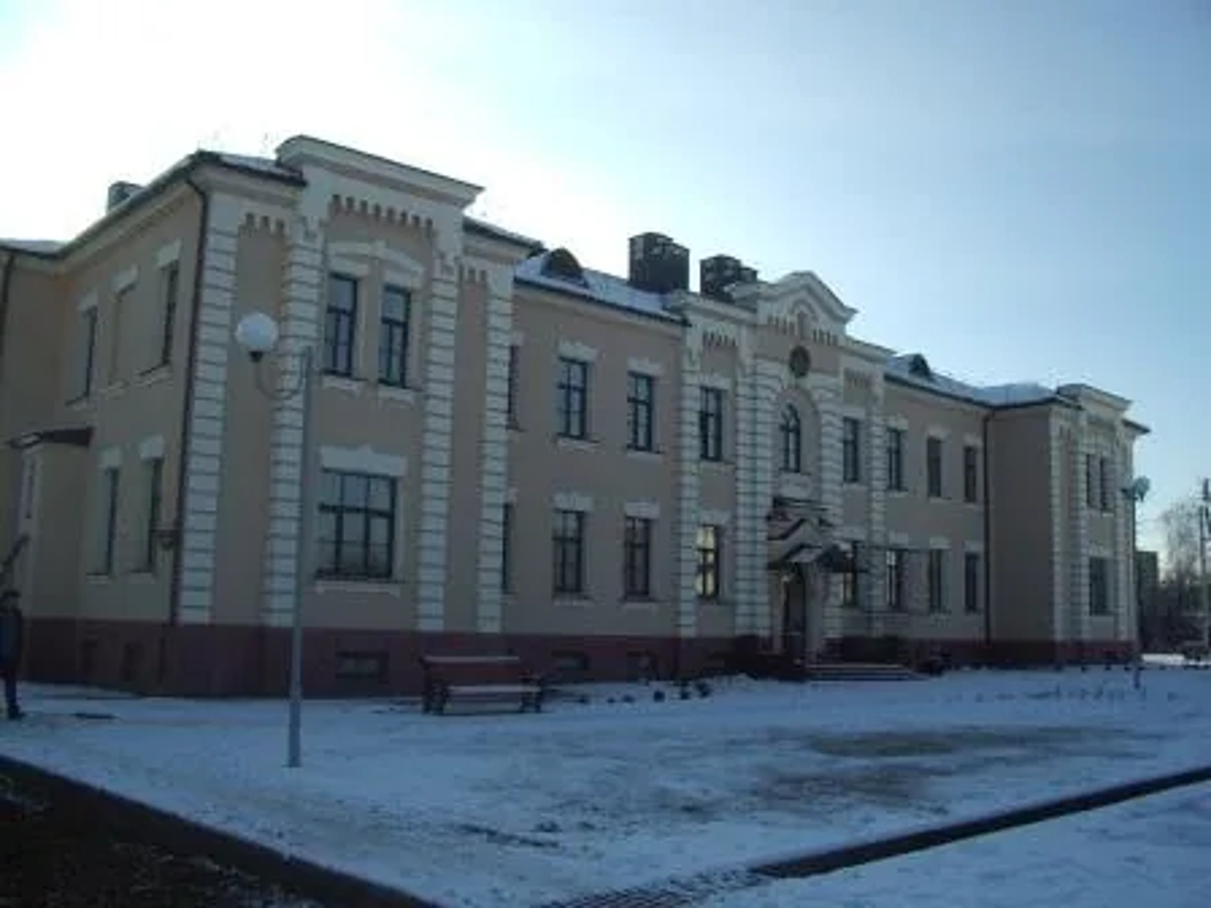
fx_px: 1224
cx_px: 606
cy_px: 454
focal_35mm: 35
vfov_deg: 40.7
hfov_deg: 52.6
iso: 50
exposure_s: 1/400
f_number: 4.3
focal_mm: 5.8
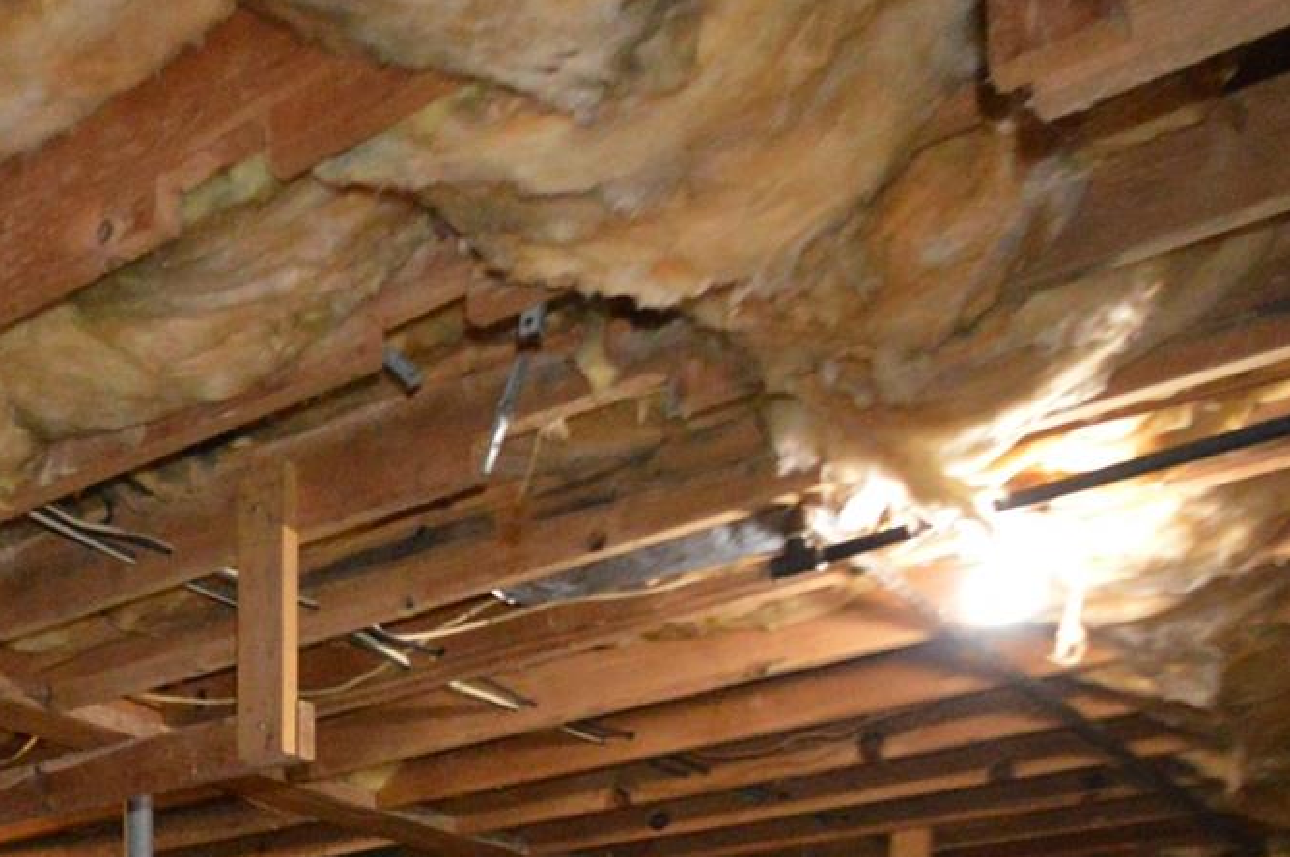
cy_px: 1244
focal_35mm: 46
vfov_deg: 23.9
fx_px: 1647
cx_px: -19
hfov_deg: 37.8
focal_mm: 10
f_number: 3.5
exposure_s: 1/60
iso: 3200
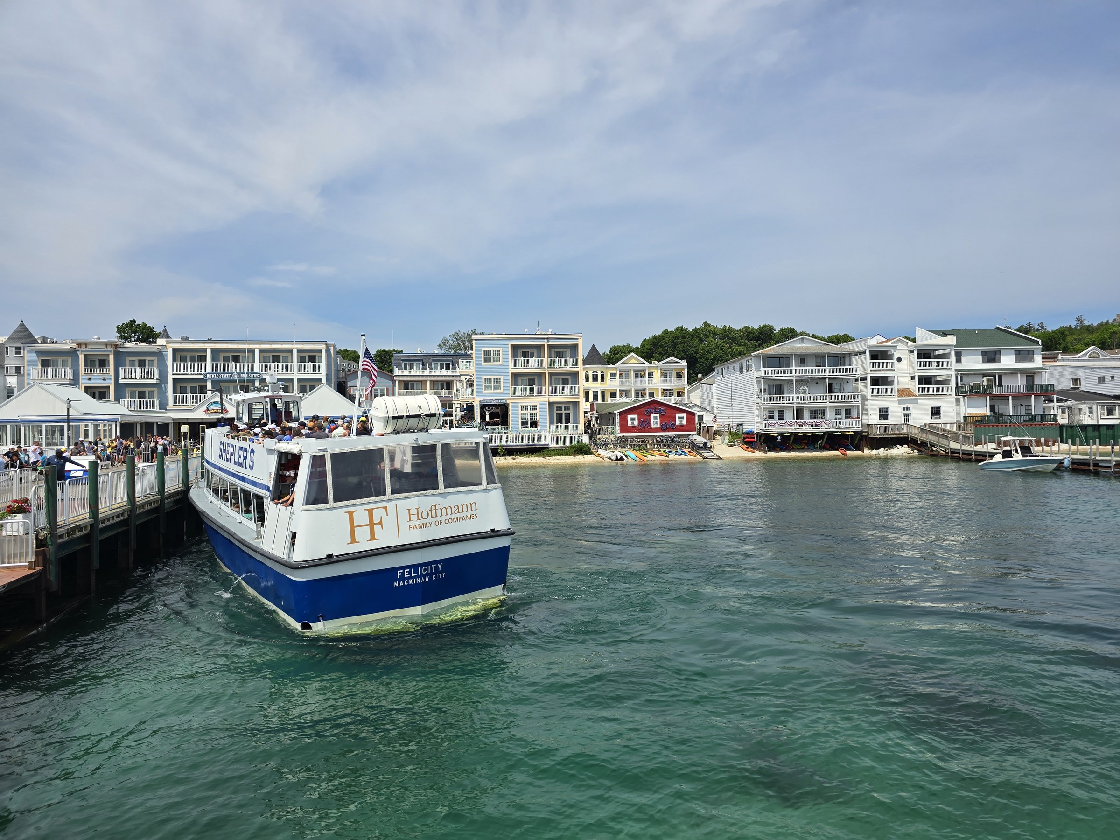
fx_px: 744
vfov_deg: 58.9
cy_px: 420
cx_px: 560
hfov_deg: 73.9
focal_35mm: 23
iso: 12
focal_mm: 6.3
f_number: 1.7
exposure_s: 1/1395
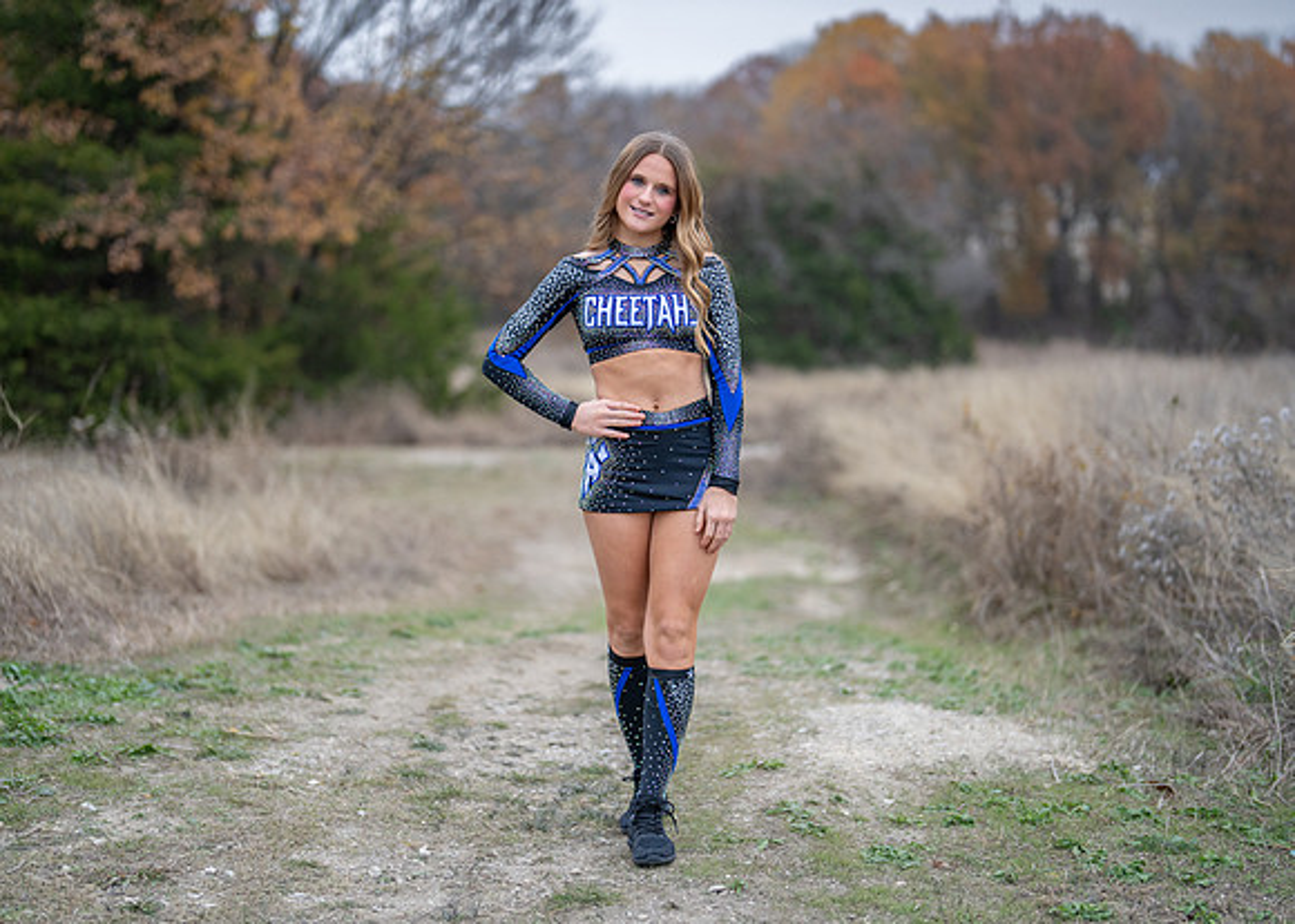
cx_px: 639
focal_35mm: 62
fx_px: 2276
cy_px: 466
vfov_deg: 23.0
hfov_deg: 31.8
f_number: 1.2
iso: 400
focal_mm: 50
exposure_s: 1/1250
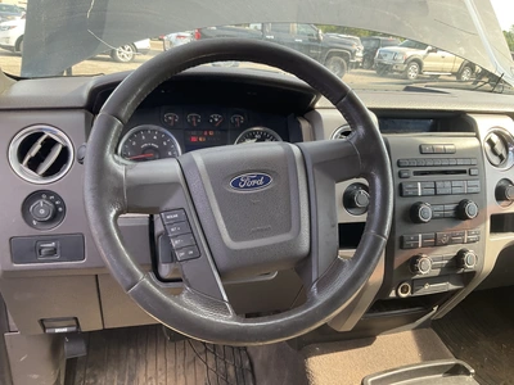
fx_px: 431
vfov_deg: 48.2
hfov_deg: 61.7
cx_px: 257
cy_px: 192
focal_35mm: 29
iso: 50
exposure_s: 1/122
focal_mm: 3
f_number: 1.8
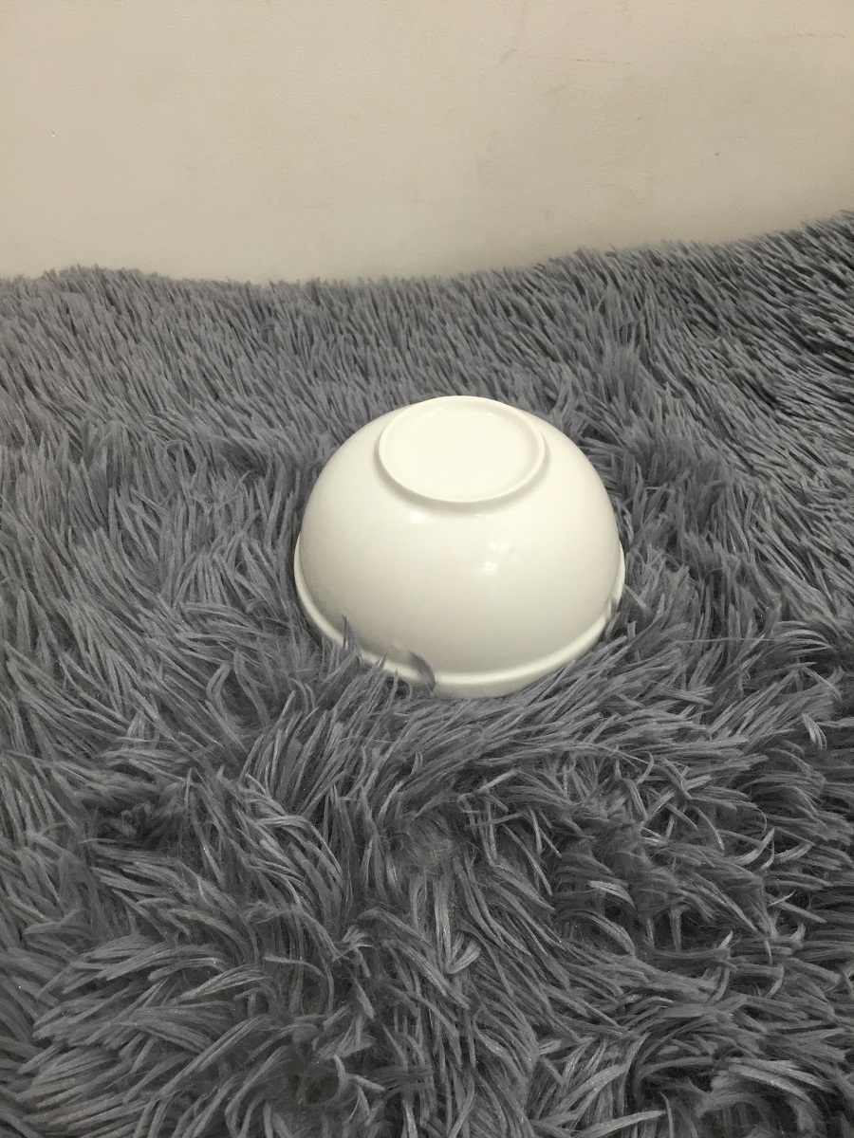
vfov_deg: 58.4
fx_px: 1020
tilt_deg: -43.0
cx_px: 427
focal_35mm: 31
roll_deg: +2.3
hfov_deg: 45.4
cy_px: 569
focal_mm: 3.3
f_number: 2.4
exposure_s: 1/33
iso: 100
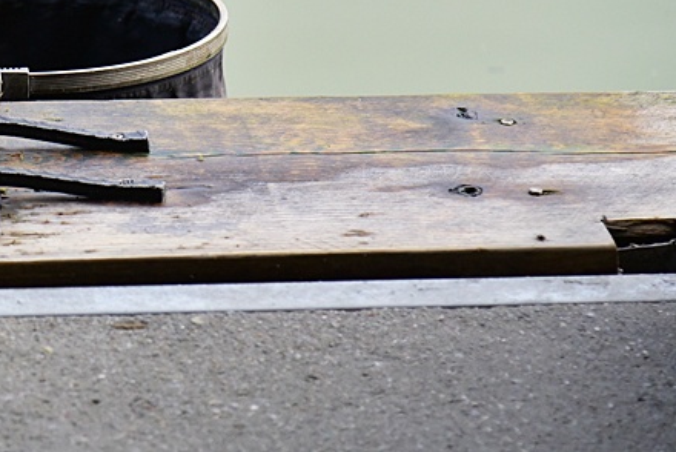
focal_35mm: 273
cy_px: 108
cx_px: -3
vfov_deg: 5.0
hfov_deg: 7.5
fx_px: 5130
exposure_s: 1/4000
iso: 1100
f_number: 4
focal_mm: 120
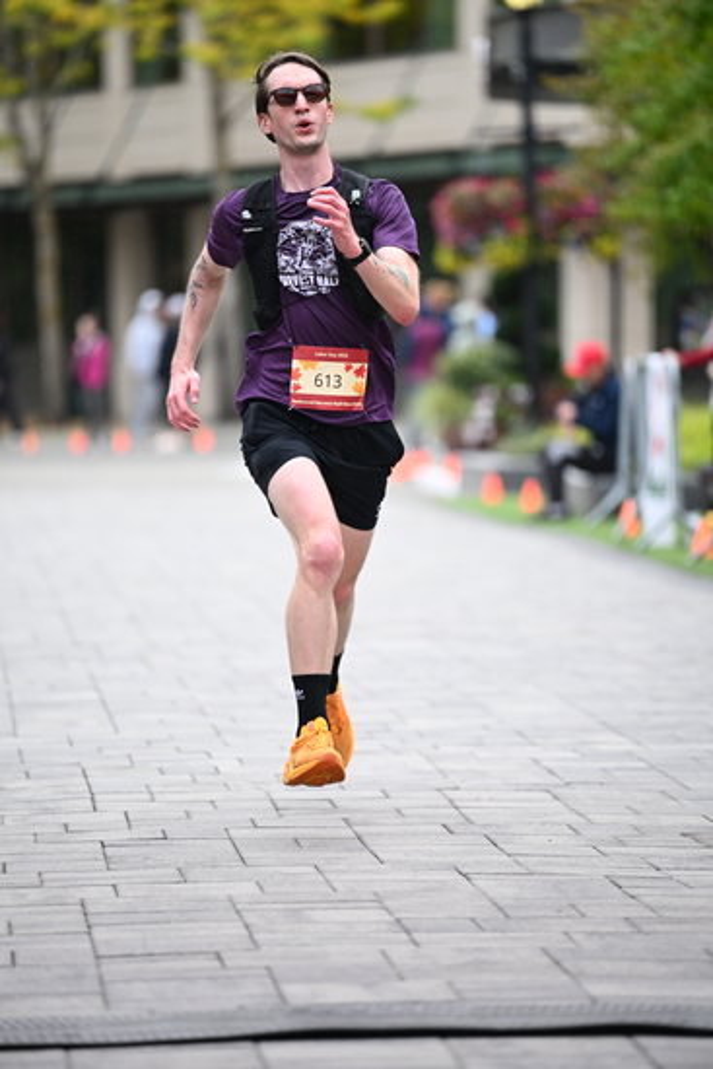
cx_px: 356
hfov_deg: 6.9
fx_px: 5937
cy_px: 534
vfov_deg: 10.3
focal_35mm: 200
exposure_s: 1/1600
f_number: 2.8
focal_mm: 200
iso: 1250
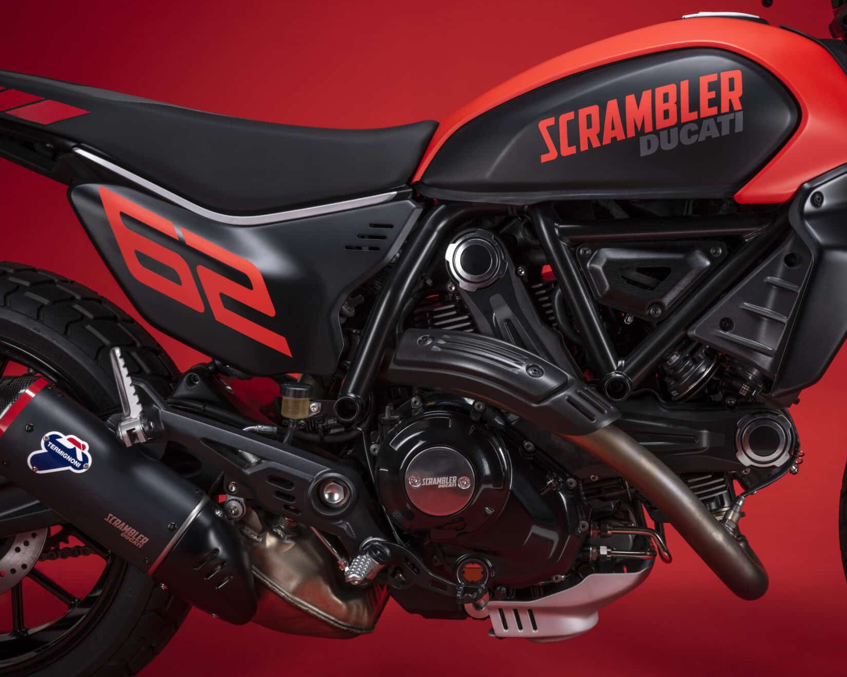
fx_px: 1253
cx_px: 521
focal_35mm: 50
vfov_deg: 30.2
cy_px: 331
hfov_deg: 37.2
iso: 100
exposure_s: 1/125
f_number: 11
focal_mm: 43
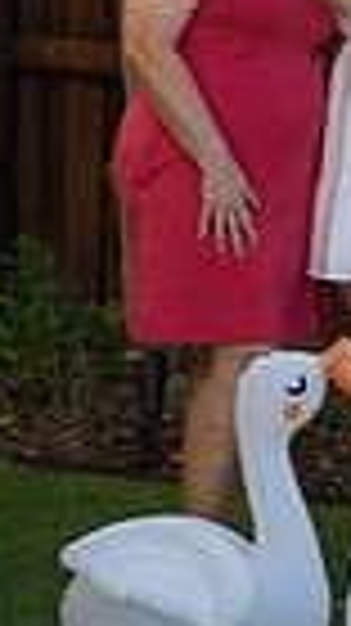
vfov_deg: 9.0
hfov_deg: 5.1
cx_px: 333
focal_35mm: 237
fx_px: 3929
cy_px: -50
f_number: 3.5
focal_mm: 70
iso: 100
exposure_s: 1/320
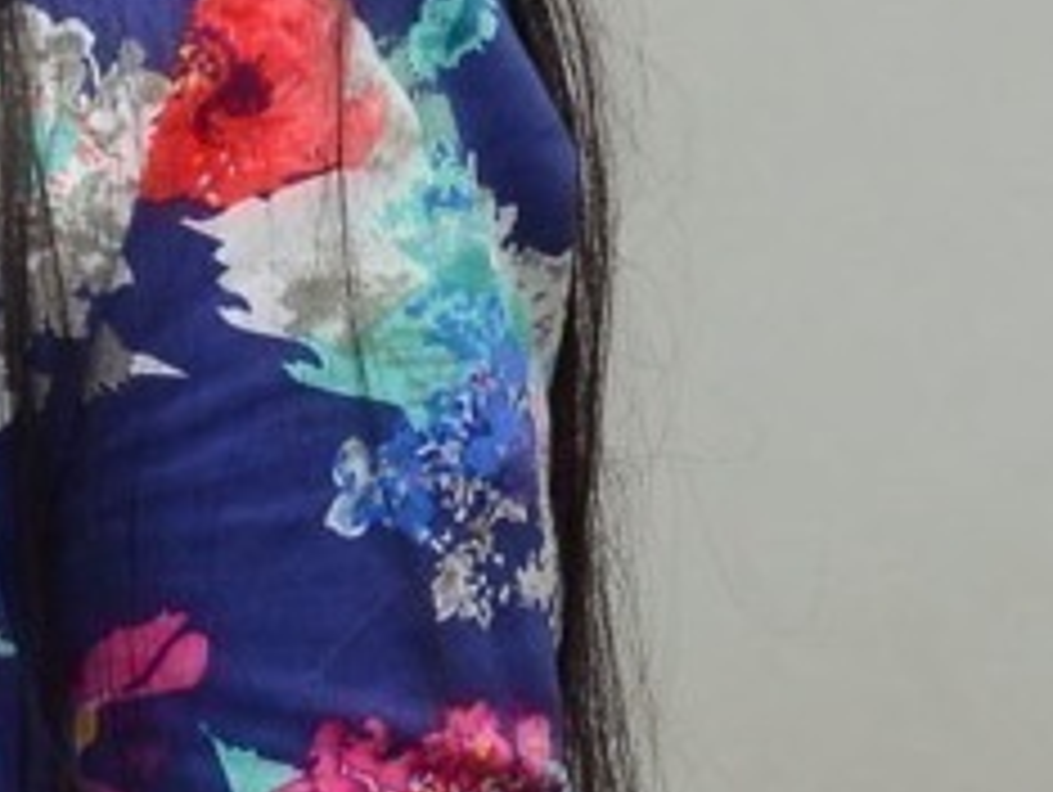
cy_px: 812
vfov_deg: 4.4
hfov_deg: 5.9
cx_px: -202
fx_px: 10185
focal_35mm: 334
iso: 1000
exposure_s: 1/125
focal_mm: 45
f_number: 8
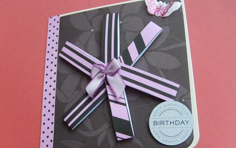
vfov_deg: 33.6
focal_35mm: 38
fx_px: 244
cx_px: 116
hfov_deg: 51.5
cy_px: 80
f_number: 2.8
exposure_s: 1/250
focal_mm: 5.8
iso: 50
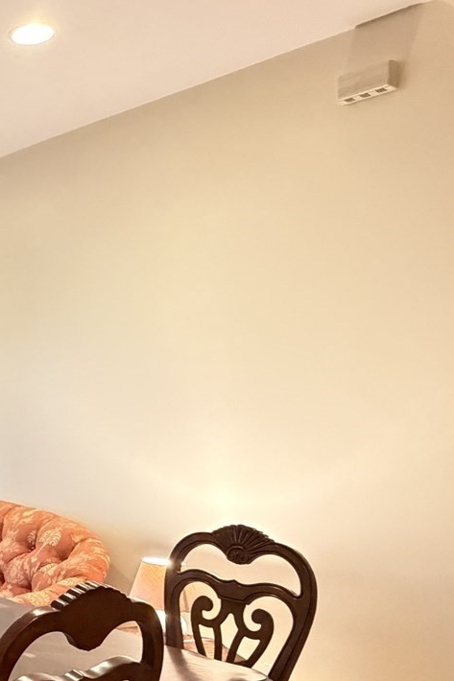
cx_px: -203
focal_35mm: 42
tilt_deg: +0.0
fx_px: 795
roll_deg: -1.3
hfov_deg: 25.2
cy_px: 408
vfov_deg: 46.2
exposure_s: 1/40
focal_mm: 2.22
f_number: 2.2
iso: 1000
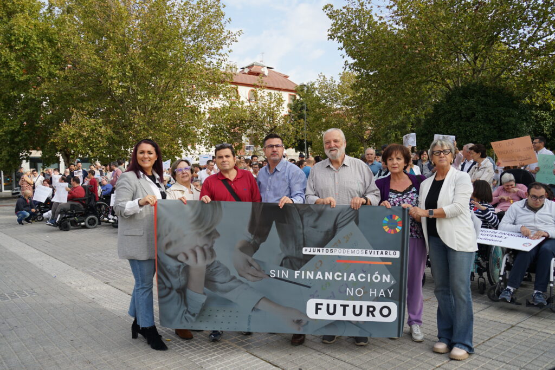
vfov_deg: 43.6
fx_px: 463
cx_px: 278
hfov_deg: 61.9
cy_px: 185
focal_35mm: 30
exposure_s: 1/200
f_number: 5.6
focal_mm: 30
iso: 100
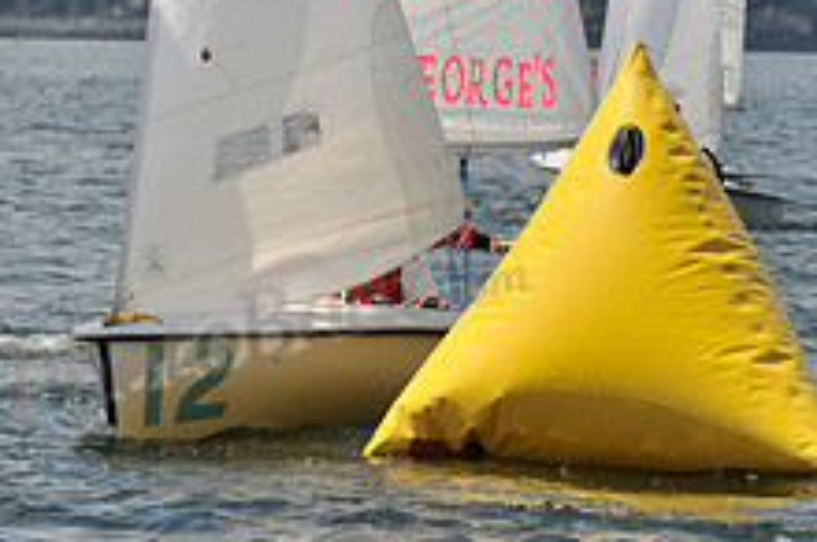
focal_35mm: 387
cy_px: 191
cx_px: -186
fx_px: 8770
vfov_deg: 3.5
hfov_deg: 5.3
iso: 200
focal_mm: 98
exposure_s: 1/1000
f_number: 8
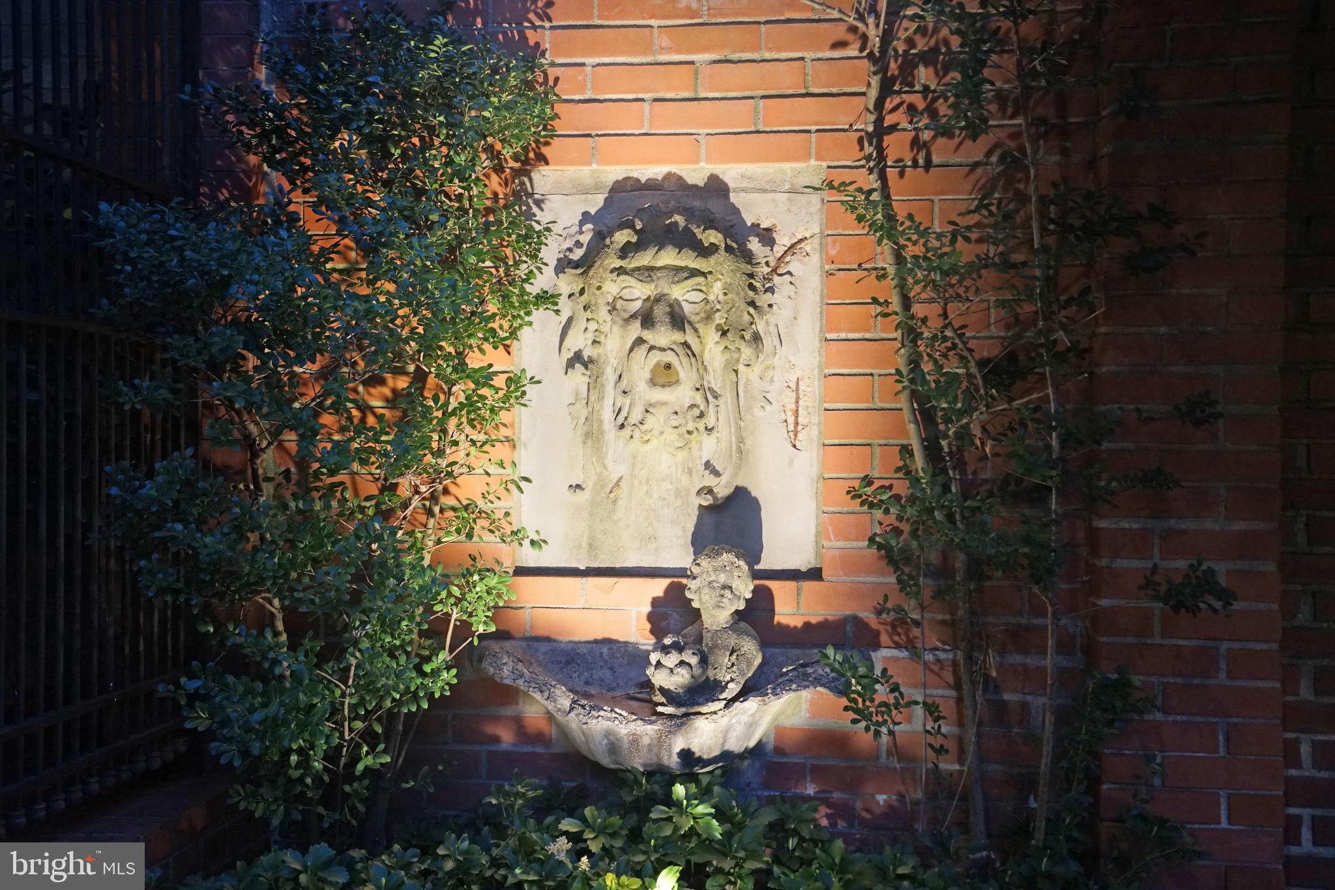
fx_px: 1298
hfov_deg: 54.4
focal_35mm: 35
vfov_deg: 37.8
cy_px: 445
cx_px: 668
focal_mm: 35
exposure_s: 1/80
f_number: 5
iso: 1600
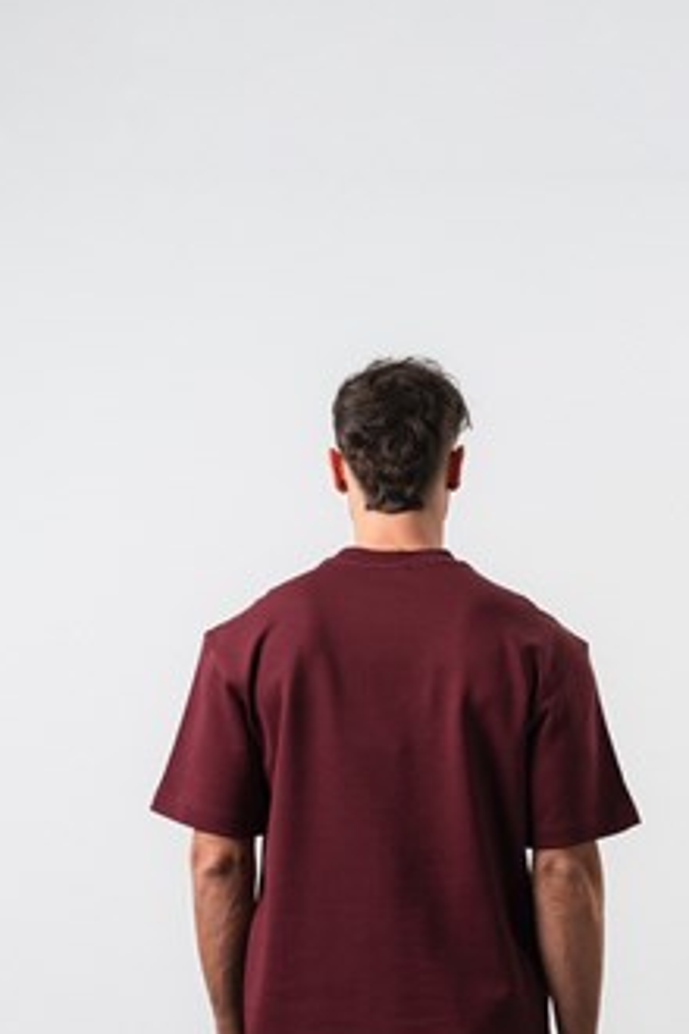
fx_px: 3534
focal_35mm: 123
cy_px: 909
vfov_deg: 16.4
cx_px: 370
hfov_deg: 11.1
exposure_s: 1/125
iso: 100
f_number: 9
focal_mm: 67.6
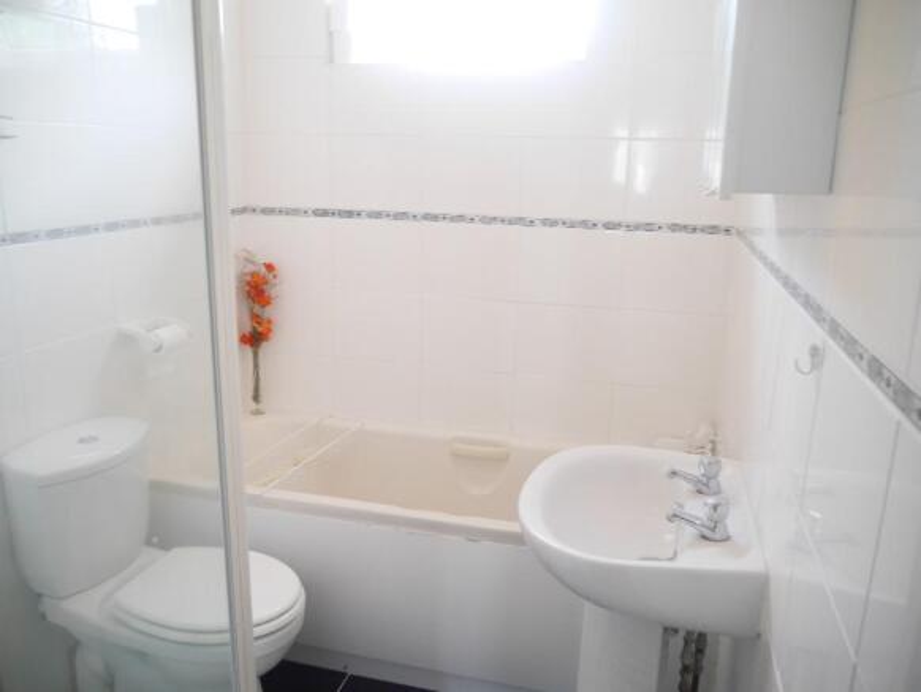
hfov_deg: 63.4
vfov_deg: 49.8
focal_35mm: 28
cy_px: 346
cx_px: 460
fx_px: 745
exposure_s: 1/60
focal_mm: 14
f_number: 3.5
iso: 640
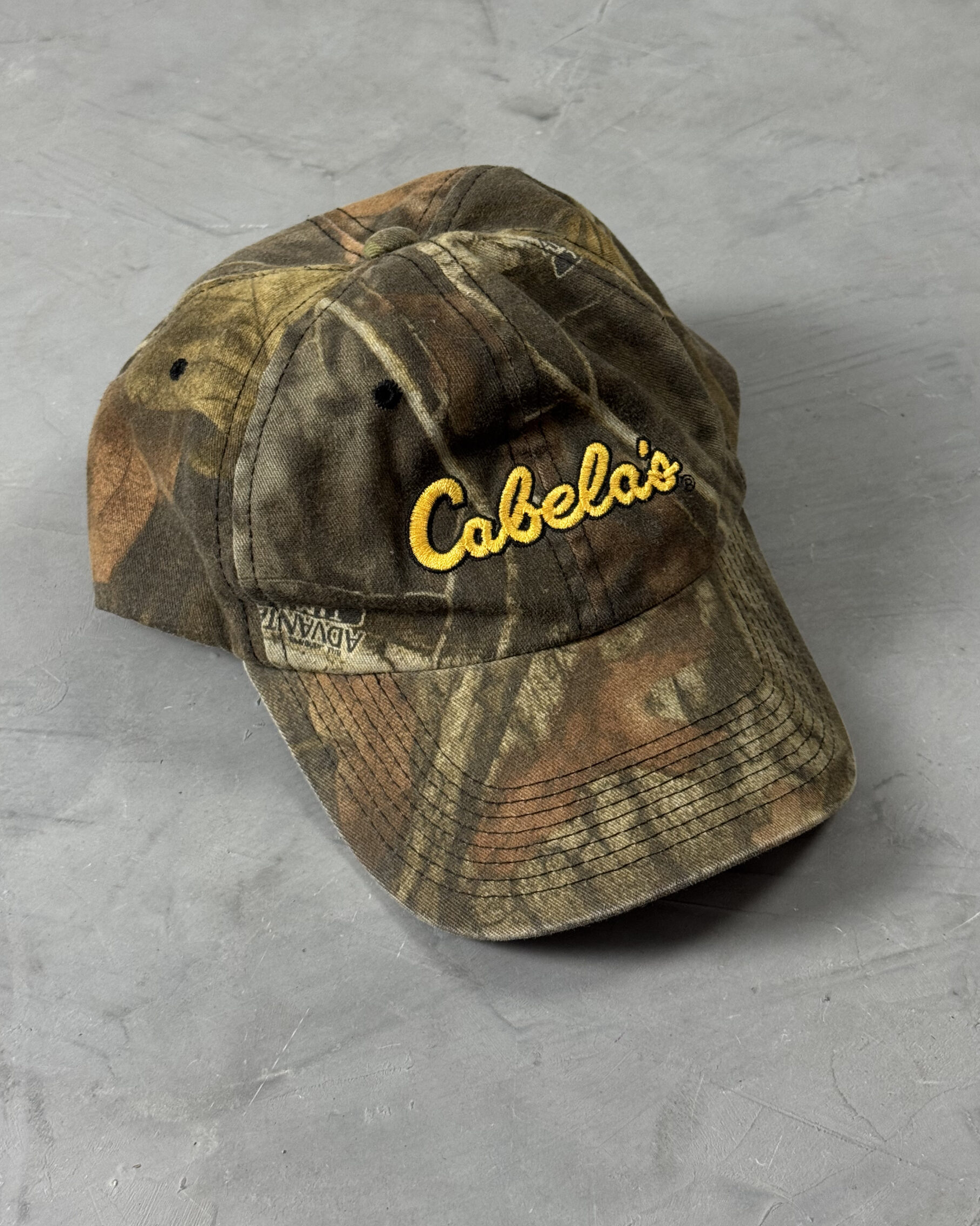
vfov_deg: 35.3
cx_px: 506
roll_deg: -2.0
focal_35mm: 53
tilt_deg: -44.2
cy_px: 548
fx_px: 1922
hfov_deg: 28.6
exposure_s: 1/60
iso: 160
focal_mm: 6.76
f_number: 1.78
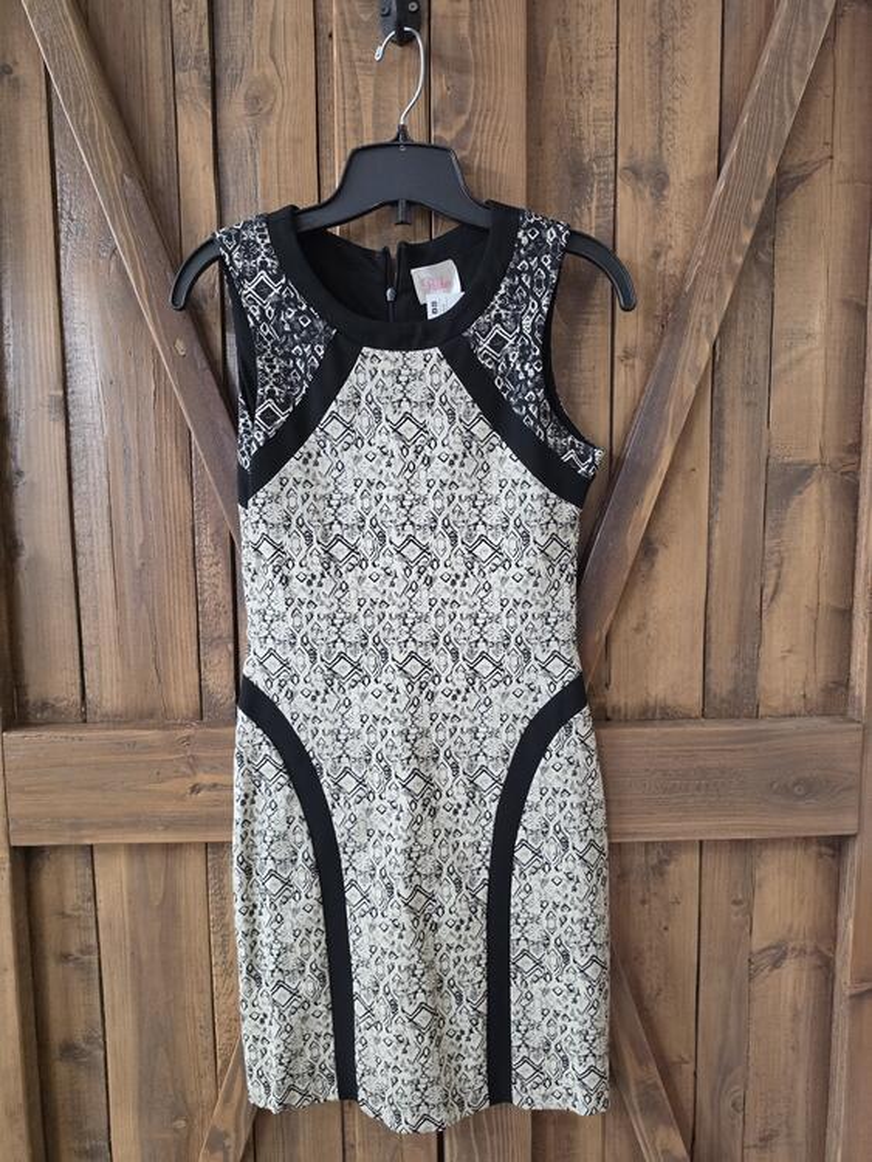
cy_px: 581
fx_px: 772
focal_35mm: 23
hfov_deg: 58.9
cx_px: 436
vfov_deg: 73.9
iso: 640
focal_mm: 6.5
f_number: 1.4
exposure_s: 1/120
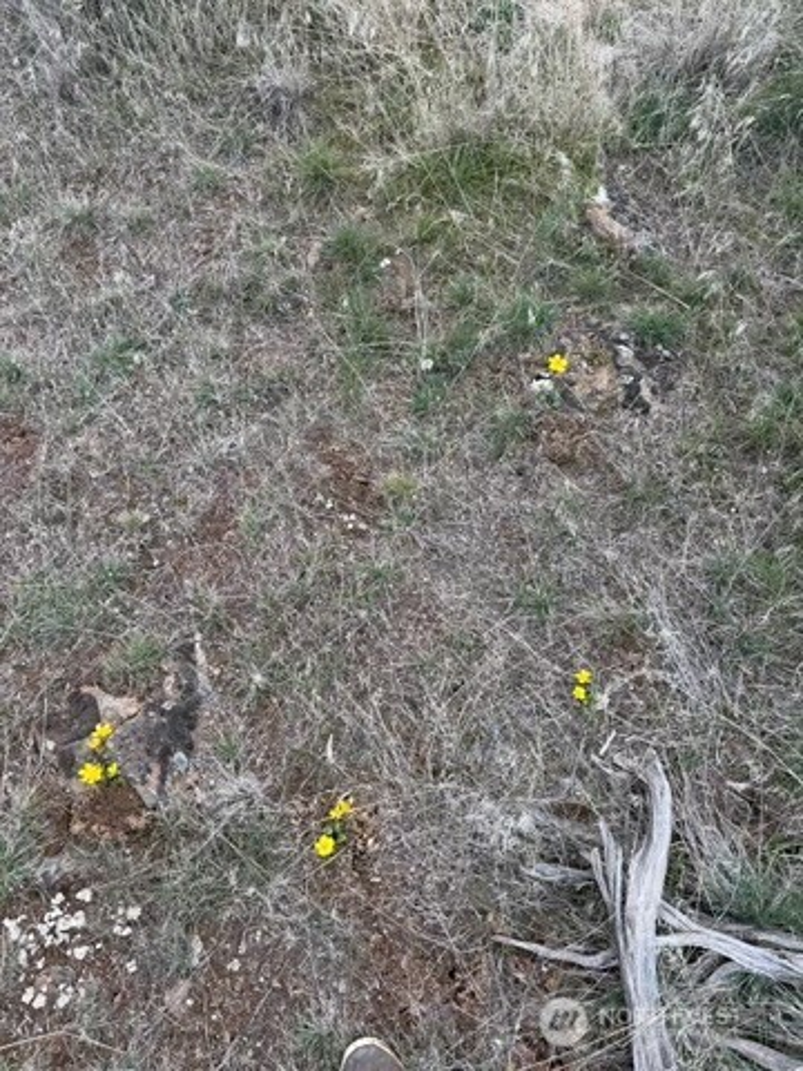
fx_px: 742
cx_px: 402
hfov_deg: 56.8
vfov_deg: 71.6
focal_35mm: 24
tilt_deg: -66.0
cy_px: 536
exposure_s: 1/750
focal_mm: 6.76
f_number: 1.78
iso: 80
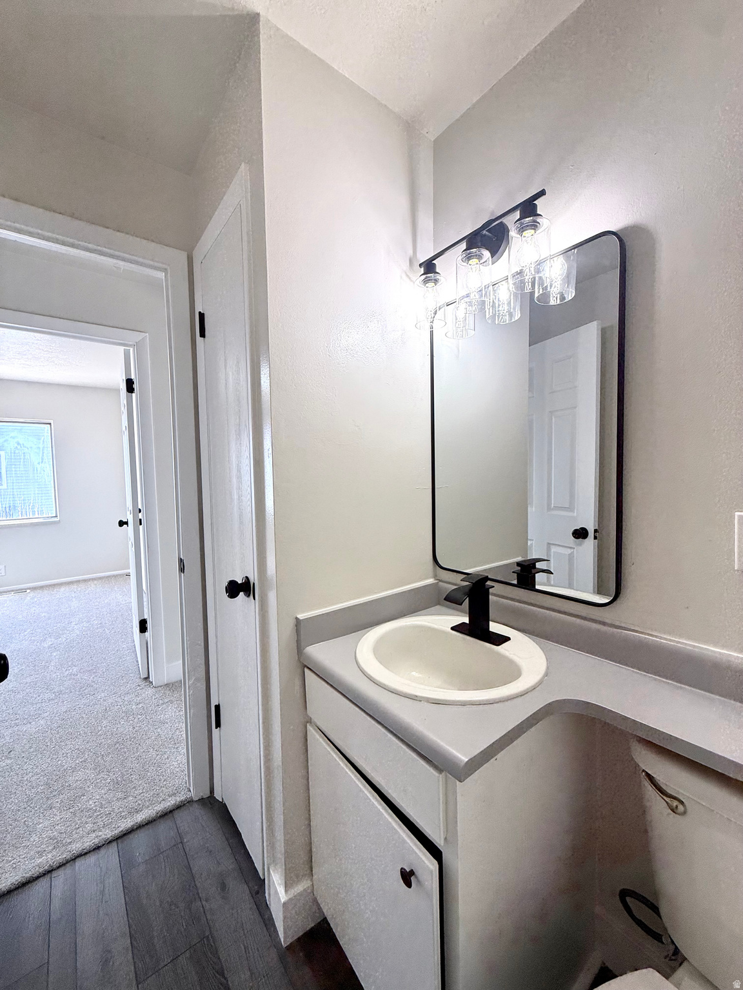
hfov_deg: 85.7
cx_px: 372
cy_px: 495
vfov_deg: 102.1
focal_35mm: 14
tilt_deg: -2.7
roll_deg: +0.9
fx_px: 401
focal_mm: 2.22
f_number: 2.2
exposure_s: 1/125
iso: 64
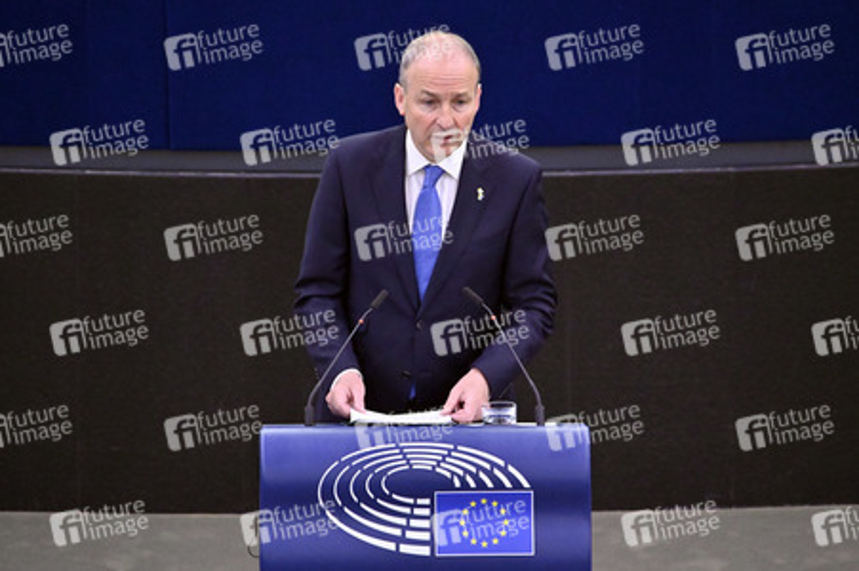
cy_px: 286
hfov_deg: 3.4
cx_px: 430
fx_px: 14306
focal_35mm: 600
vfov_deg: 2.3
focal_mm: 600
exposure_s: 1/500
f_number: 6.3
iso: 8000
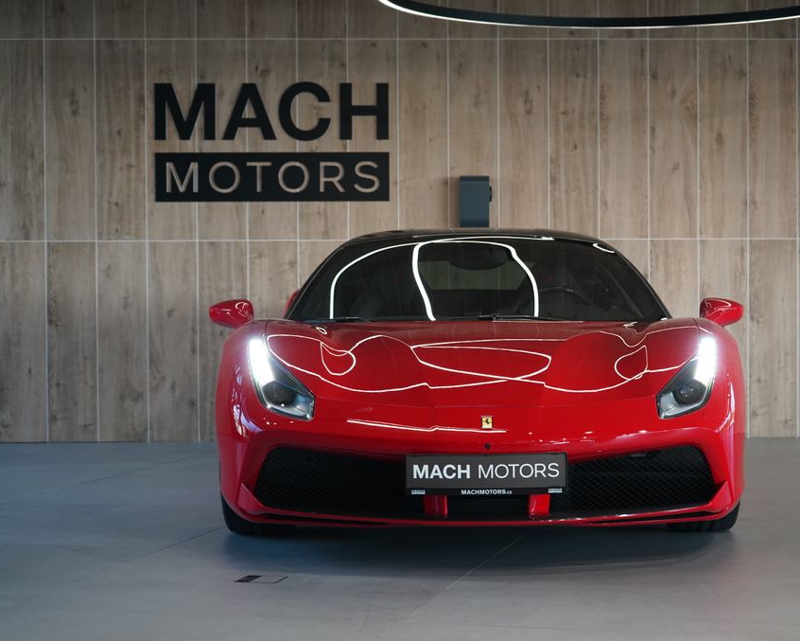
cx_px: 478
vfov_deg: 20.4
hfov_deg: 25.3
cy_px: 322
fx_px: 1776
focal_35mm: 75
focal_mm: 66
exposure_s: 1/160
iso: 2000
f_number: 5.6
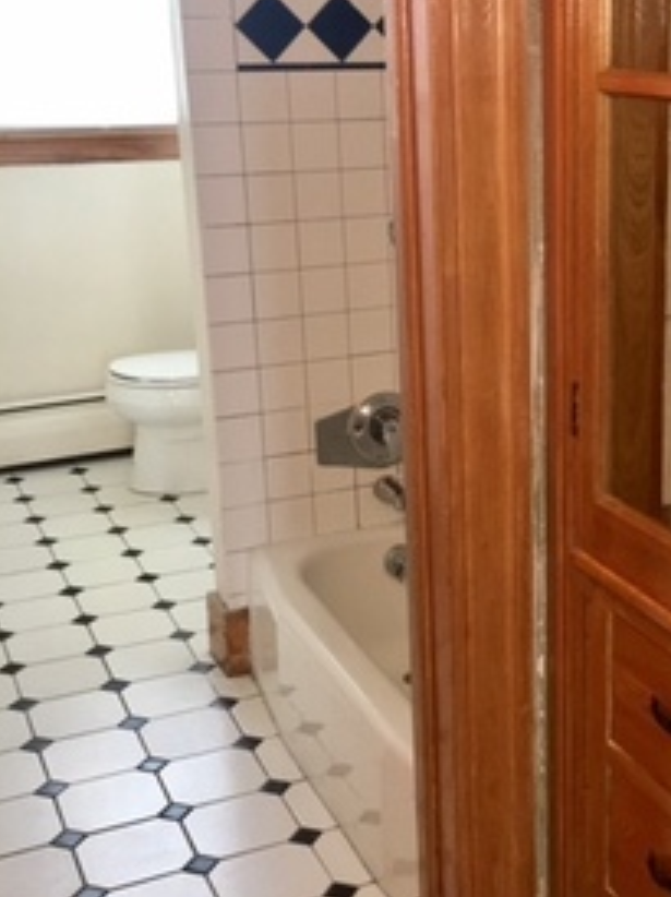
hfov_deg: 26.7
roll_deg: +0.7
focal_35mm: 53
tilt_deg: -16.3
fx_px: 1372
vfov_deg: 36.2
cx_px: 588
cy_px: 422
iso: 100
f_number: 2.2
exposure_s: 1/30
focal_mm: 4.15
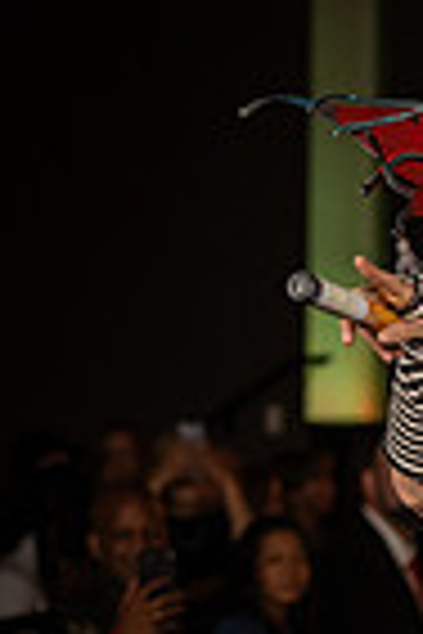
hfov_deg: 6.1
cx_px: 634
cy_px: 868
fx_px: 3930
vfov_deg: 9.1
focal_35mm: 223
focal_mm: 70
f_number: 2.8
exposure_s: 1/400
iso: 1250
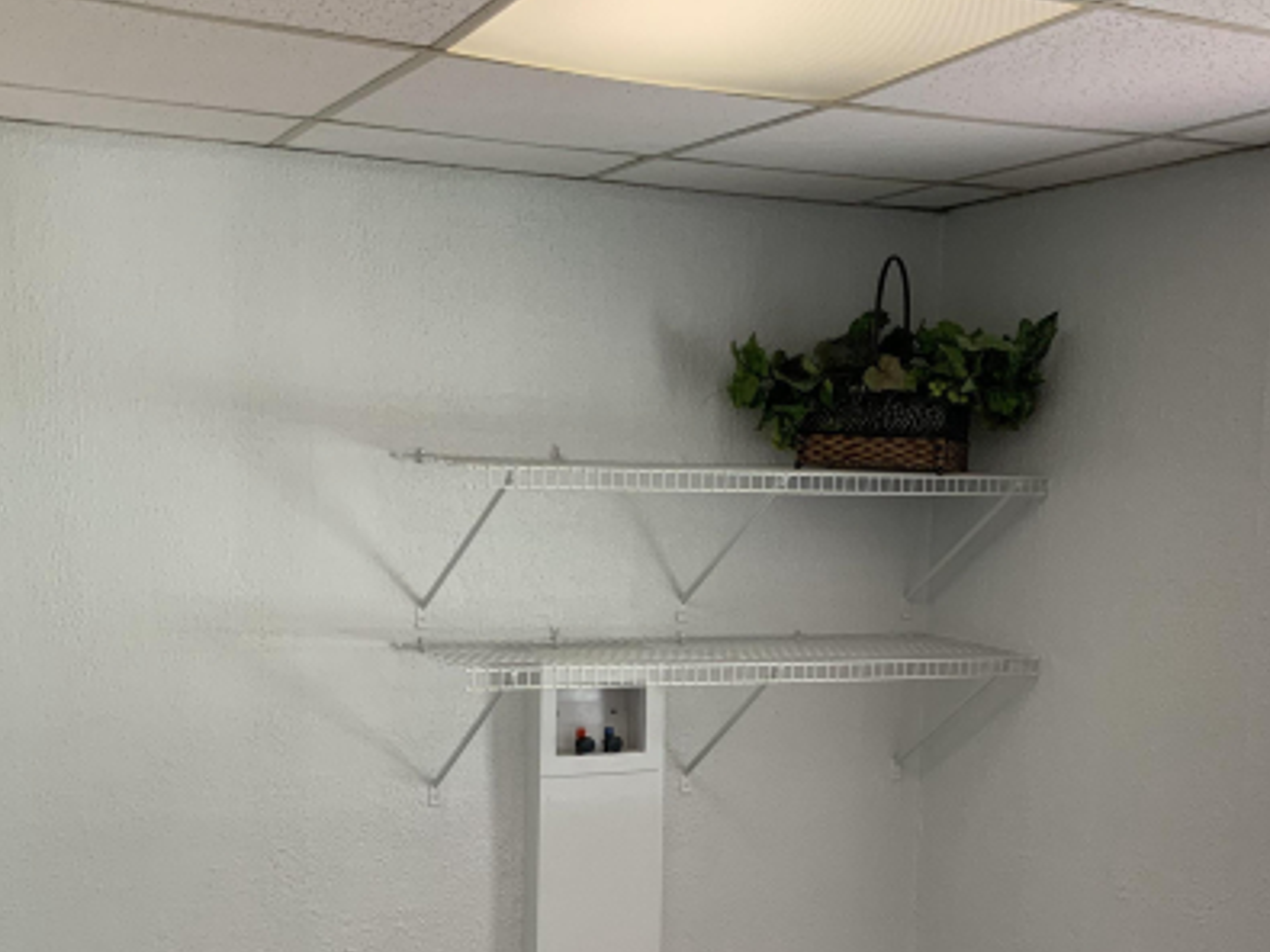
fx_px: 1797
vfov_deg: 29.2
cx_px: 693
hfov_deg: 38.9
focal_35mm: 49
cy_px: 704
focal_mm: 3
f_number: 1.8
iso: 64
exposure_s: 1/60
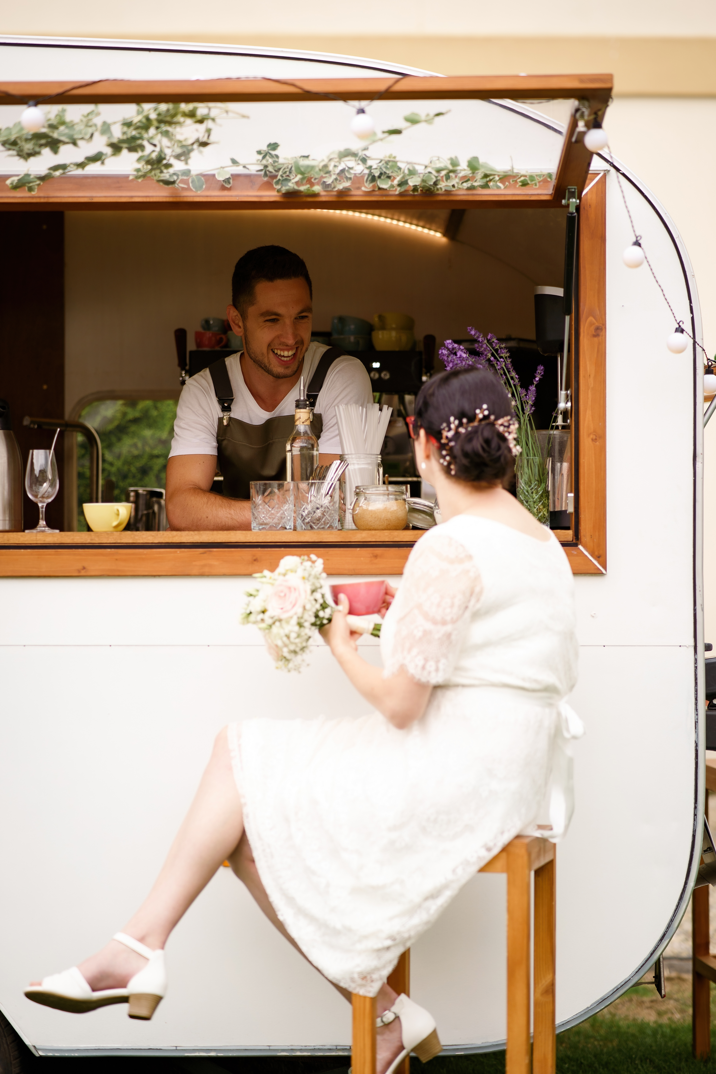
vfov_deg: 23.9
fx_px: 2536
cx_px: 358
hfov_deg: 16.1
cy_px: 537
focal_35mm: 85
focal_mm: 85
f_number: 2.2
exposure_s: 1/500
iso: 125
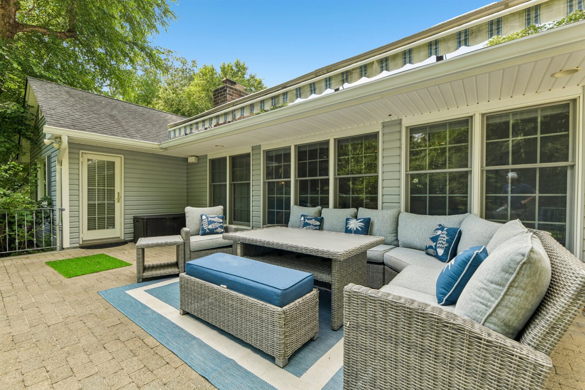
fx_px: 260
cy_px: 195
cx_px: 292
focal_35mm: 16
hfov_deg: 96.7
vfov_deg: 73.7
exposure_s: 1/80
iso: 250
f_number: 9
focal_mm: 16
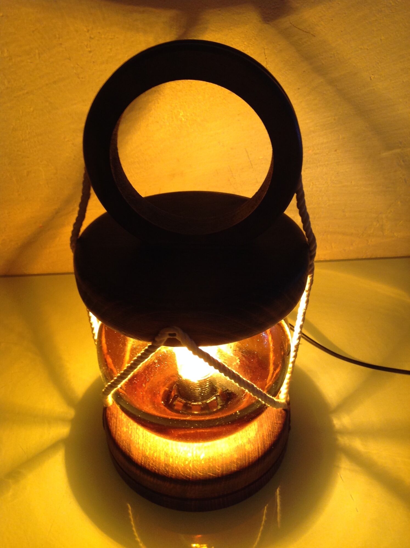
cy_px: 274
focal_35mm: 35
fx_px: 554
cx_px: 205
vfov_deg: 52.7
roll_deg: +2.3
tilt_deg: -34.6
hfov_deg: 40.6
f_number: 2.4
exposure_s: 1/15
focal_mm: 4.28
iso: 100
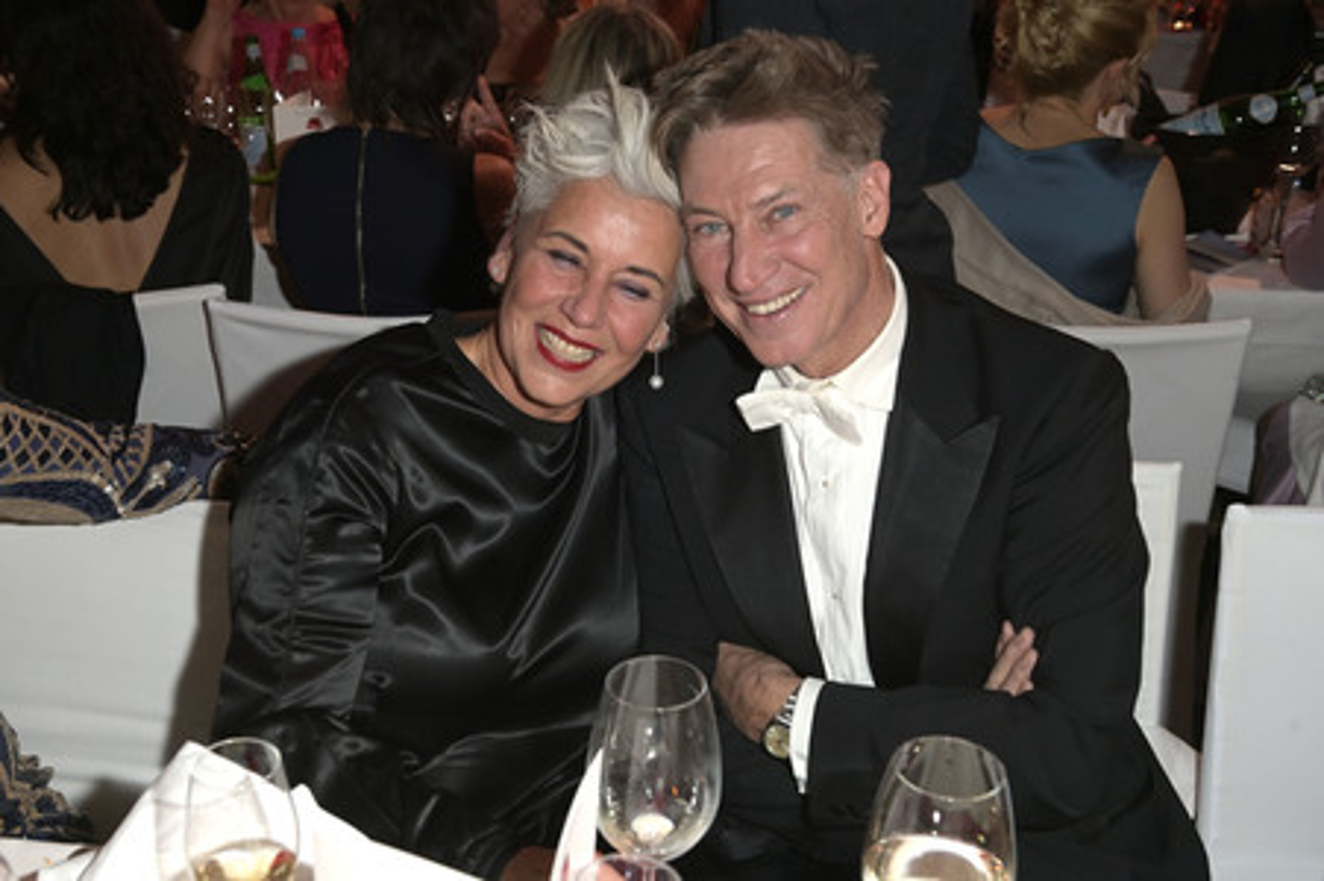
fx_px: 1396
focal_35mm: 38
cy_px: 440
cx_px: 662
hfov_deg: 50.7
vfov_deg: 35.0
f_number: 5.6
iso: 1000
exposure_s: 1/100
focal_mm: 38
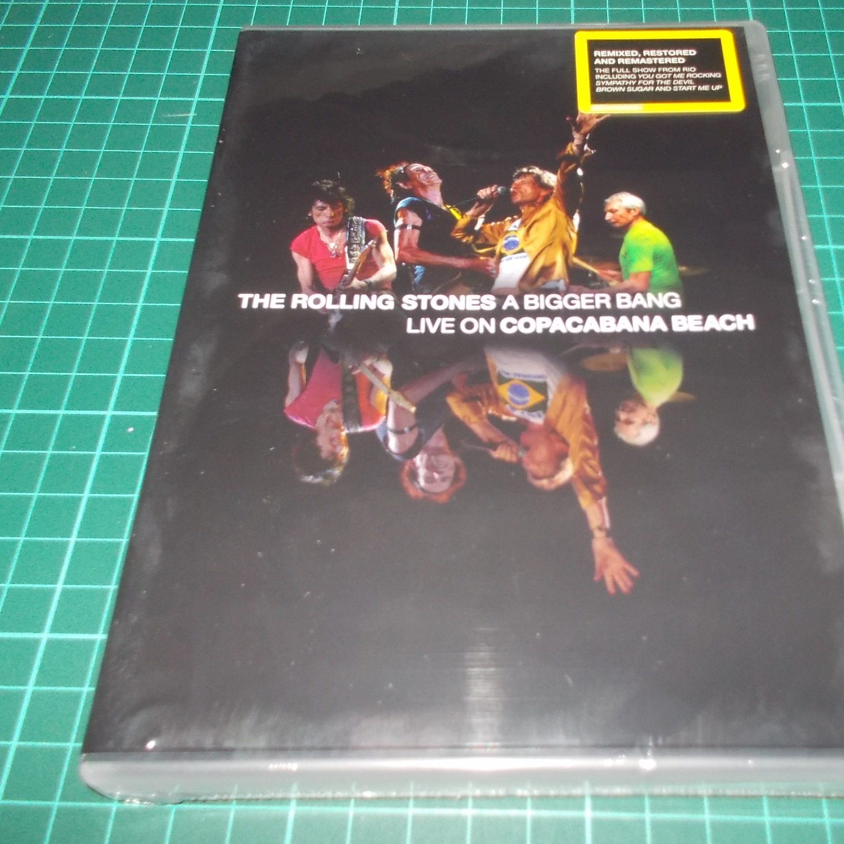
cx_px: 514
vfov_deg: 47.2
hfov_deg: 46.9
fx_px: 965
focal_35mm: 35
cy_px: 424
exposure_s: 1/30
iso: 200
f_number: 3.3
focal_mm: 4.1
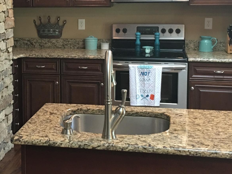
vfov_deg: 19.7
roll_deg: +0.9
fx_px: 496
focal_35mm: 74
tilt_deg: -4.5
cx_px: 32
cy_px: 39
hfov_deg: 25.6
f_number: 2.2
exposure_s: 1/15
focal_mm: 4.15
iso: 50
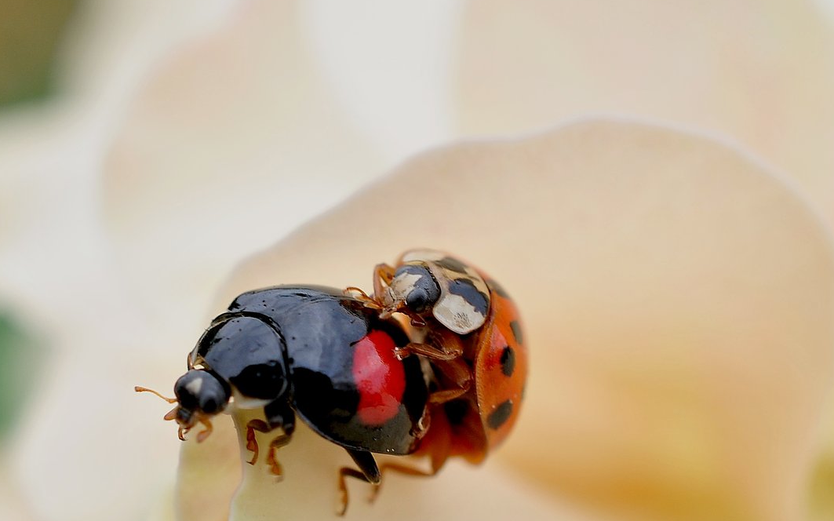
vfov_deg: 11.1
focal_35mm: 118
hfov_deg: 17.7
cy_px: 401
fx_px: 2682
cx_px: 372
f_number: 8
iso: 100
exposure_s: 1/125
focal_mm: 40
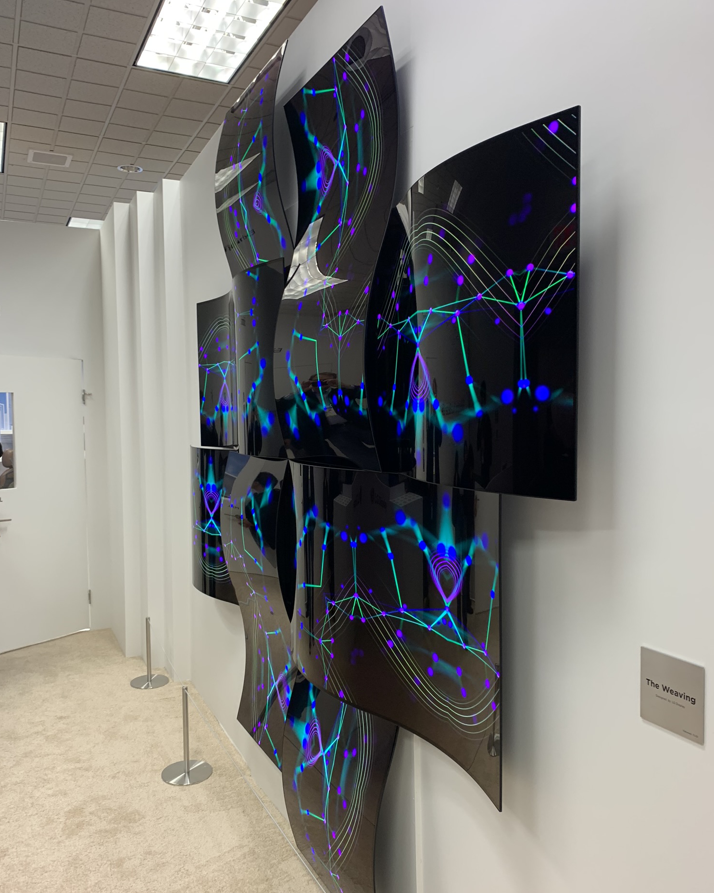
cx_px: 349
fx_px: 740
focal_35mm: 28
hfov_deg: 51.5
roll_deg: +0.9
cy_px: 469
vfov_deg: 62.2
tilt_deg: -2.8
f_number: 1.8
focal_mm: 4.25
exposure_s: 1/60
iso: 100
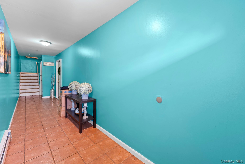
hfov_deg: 104.3
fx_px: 95
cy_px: 82
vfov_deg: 81.2
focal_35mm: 14
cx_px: 122
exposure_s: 2
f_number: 10
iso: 500
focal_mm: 14
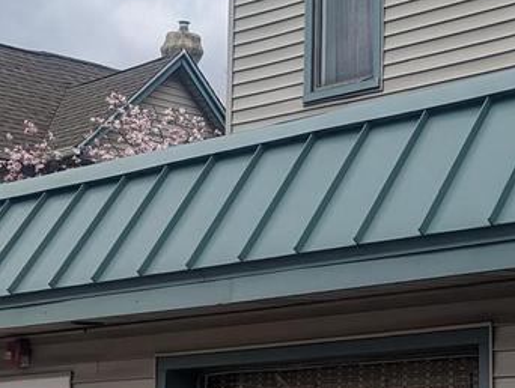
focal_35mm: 101
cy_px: 286
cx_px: 504
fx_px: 1506
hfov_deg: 18.9
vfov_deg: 14.6
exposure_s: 1/1529
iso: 47
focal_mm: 6.81
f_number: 1.85
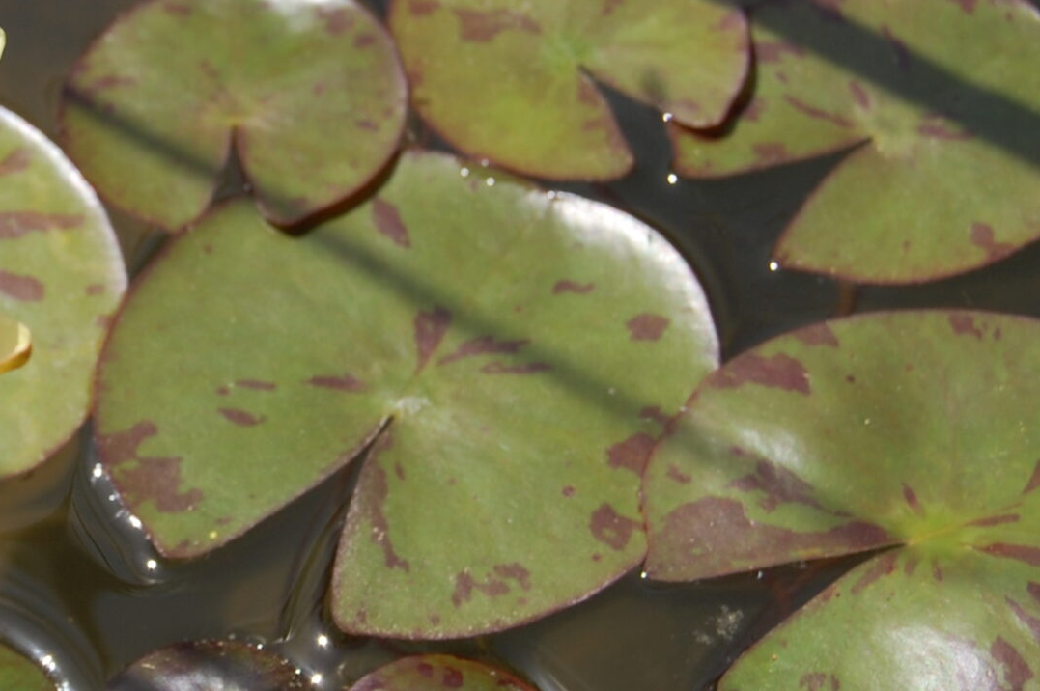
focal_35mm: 164
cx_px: 141
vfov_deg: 8.3
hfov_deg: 12.5
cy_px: 231
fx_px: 4733
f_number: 10
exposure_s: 1/400
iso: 200
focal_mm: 46
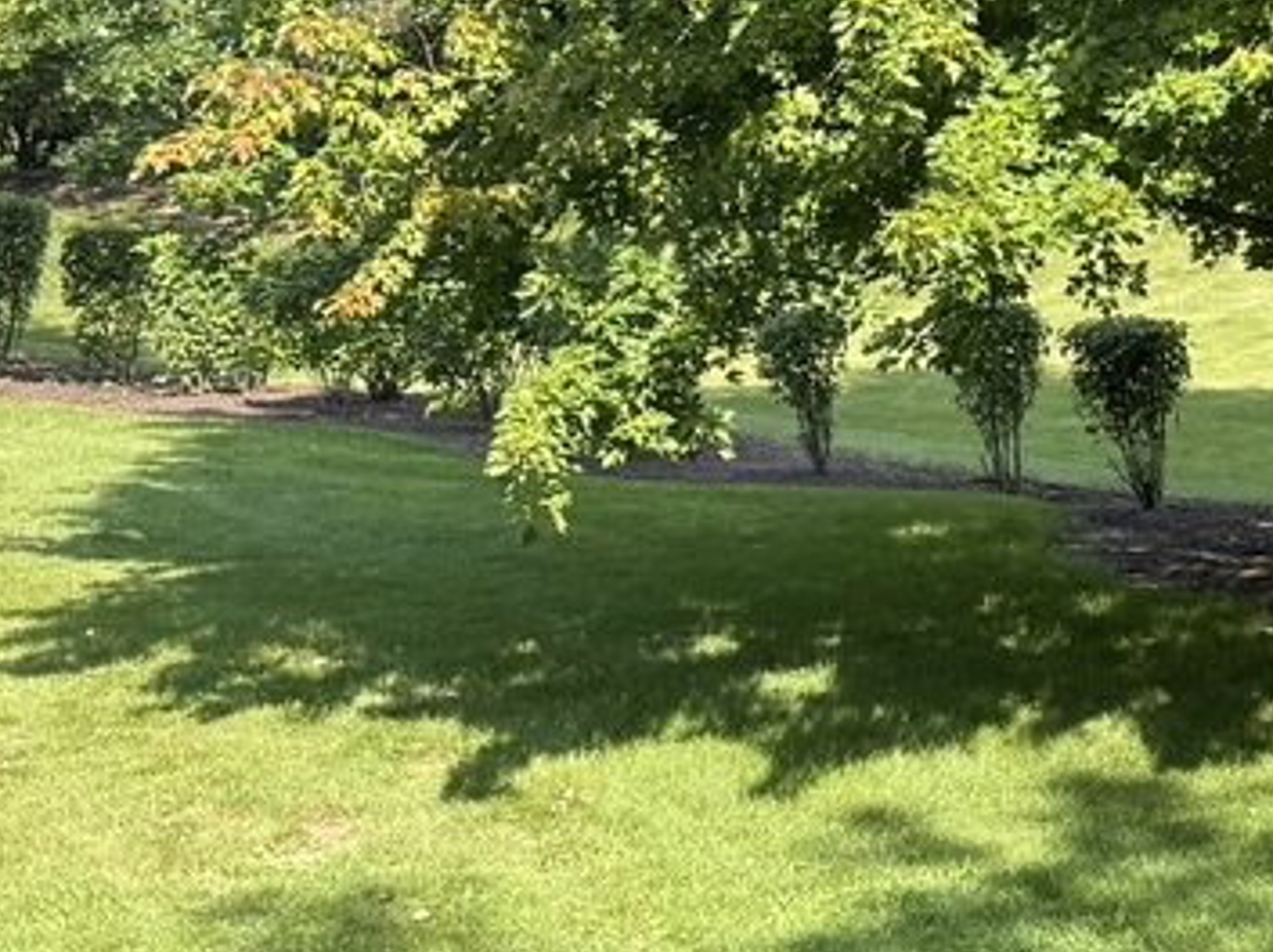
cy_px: 188
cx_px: 1648
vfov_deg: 15.0
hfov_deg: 18.6
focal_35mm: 98
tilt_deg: -4.8
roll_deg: +3.1
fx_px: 3600
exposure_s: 1/1192
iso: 100
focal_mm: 6.76
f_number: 1.78
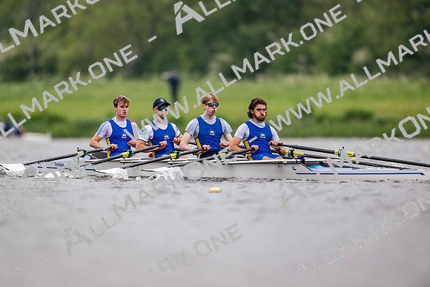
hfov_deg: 3.4
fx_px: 7168
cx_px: 215
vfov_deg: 2.3
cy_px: 144
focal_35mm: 600
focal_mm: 600
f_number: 4
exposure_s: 1/2000
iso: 1100
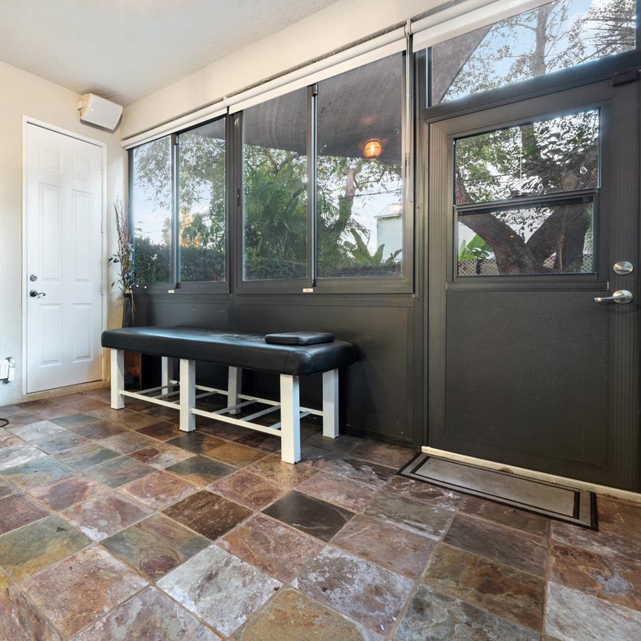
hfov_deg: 76.4
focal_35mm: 18
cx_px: 183
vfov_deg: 80.7
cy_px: 320
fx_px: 377
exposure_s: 20
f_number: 11
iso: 100
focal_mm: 14
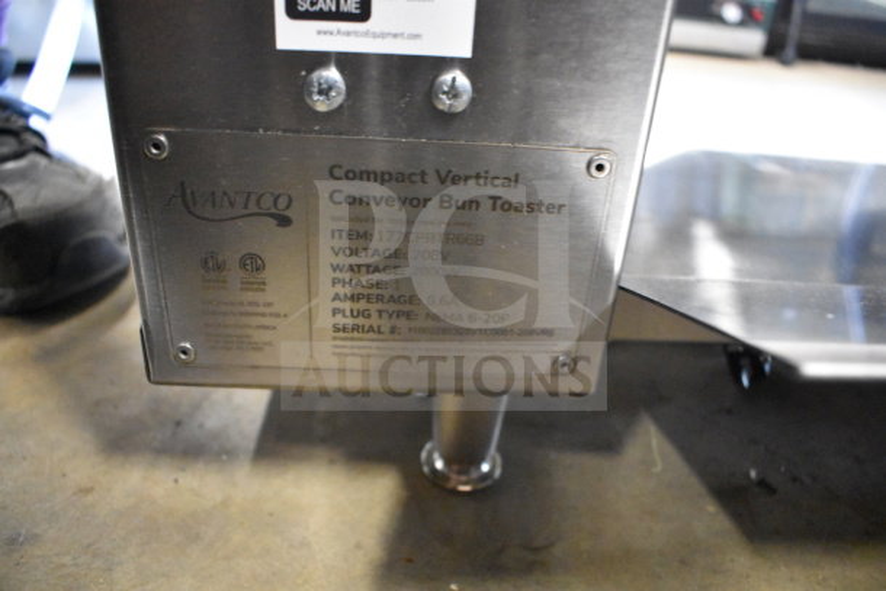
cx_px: 443
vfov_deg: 48.0
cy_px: 296
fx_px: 665
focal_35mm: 27
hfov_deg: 67.4
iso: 10000
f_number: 3.5
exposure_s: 1/30
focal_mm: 18
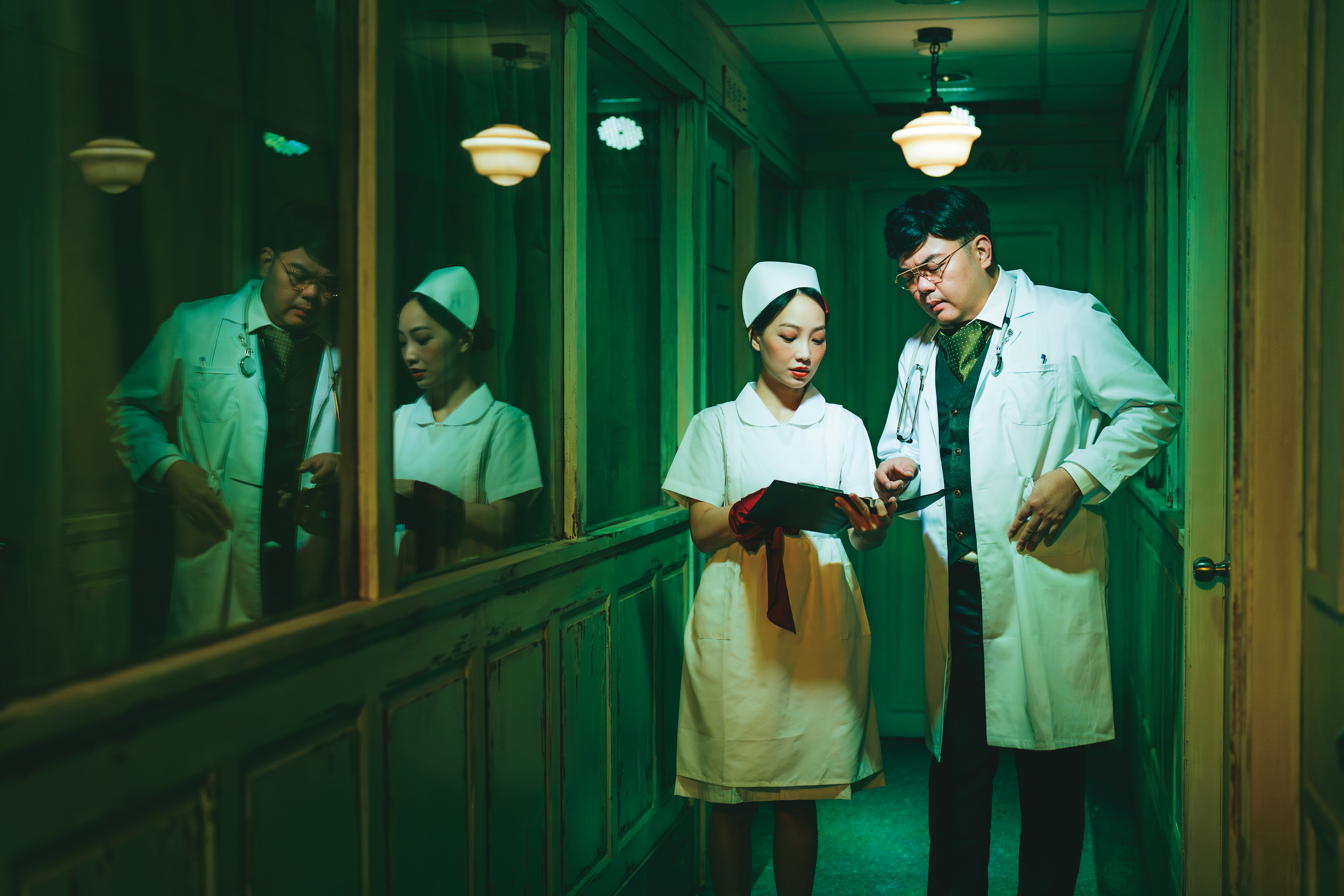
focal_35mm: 50
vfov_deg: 27.0
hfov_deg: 39.6
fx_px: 1866
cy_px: 448
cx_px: 672
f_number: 2
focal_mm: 50
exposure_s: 1/250
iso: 1000
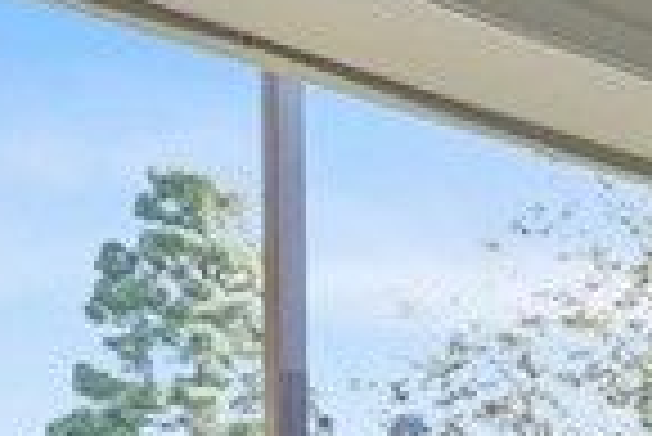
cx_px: 1848
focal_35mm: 117
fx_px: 2113
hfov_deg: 11.7
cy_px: 1162
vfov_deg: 9.8
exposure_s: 1/125
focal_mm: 16.5
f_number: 5
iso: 400
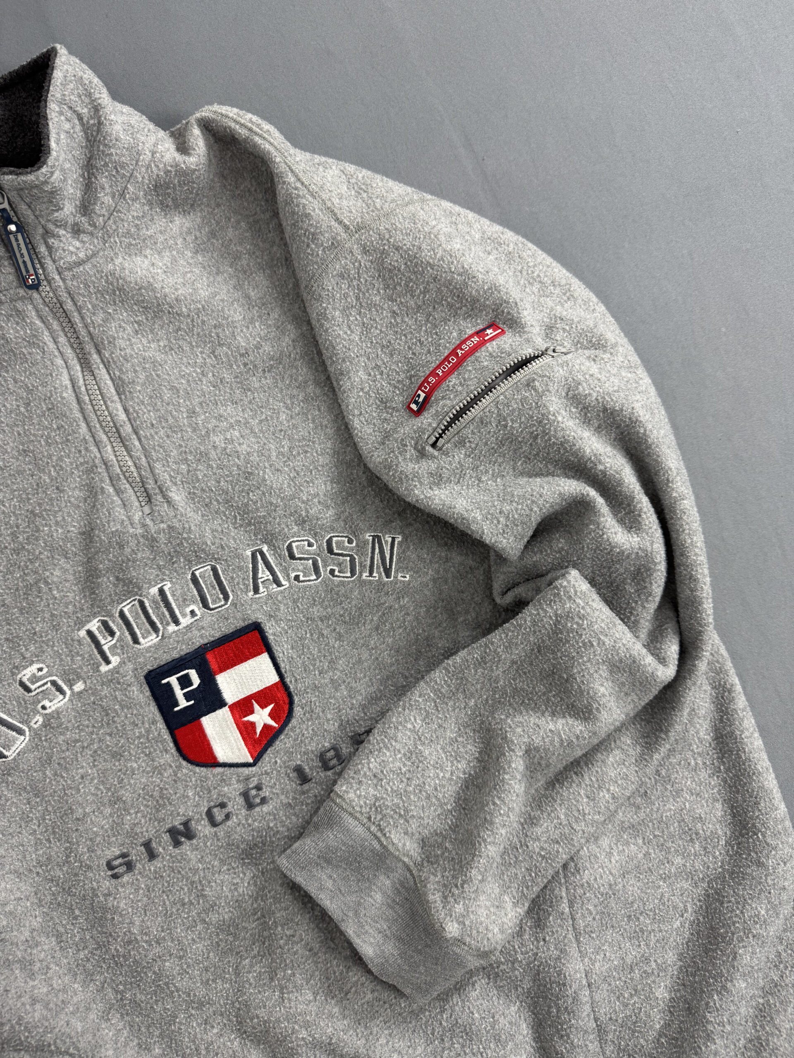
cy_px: 529
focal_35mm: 24
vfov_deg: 71.6
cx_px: 397
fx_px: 734
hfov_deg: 56.8
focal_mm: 6.76
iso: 125
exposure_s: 1/60
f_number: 1.78
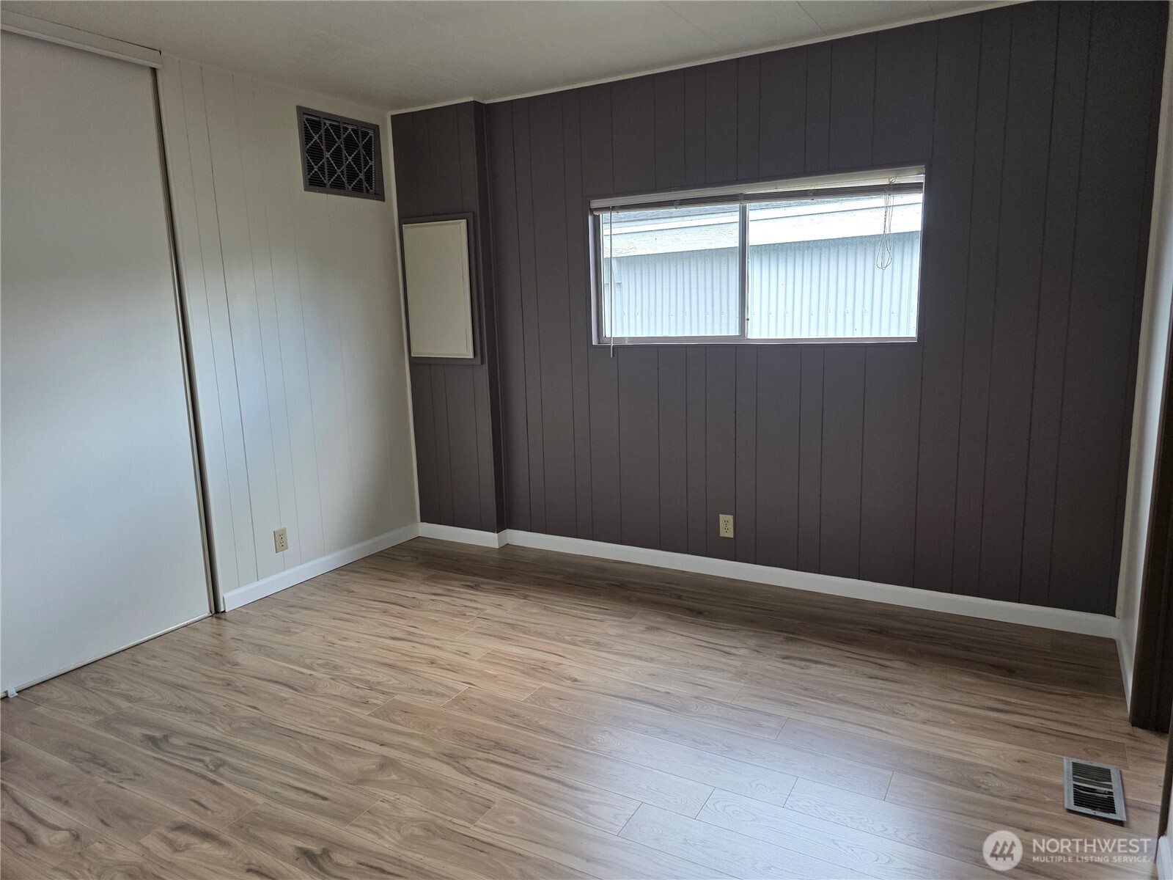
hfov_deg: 73.9
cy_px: 440
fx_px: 779
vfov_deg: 58.9
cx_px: 586
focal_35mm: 23
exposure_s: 1/180
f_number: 1.7
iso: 125
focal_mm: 6.3
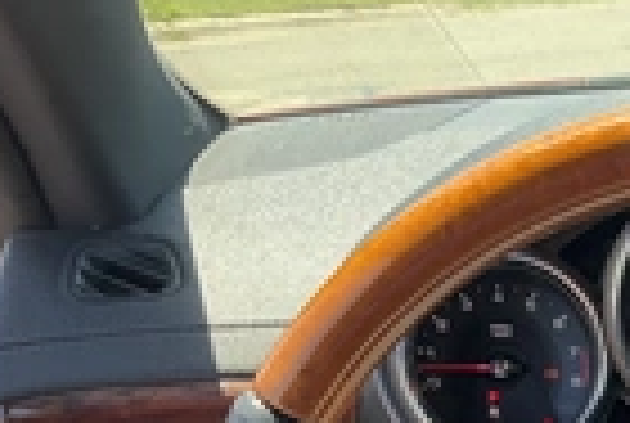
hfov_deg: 21.2
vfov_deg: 14.6
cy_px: 670
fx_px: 1508
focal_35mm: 86
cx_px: 842
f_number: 1.8
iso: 25
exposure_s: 1/178
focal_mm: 3
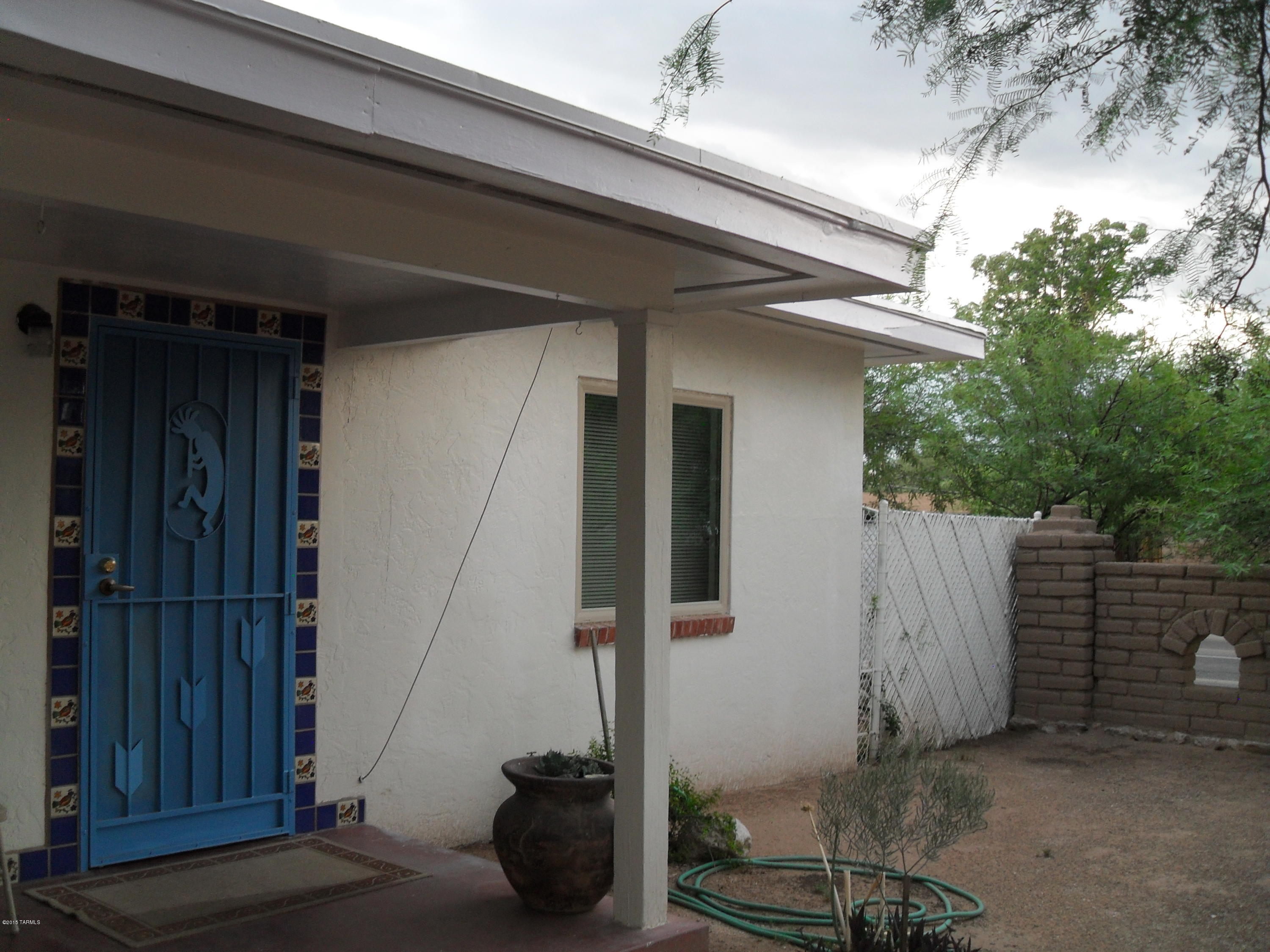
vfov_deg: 40.7
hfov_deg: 52.6
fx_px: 1284
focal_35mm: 35
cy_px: 476
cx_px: 635
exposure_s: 1/180
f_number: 2.8
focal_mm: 6.2
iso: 100
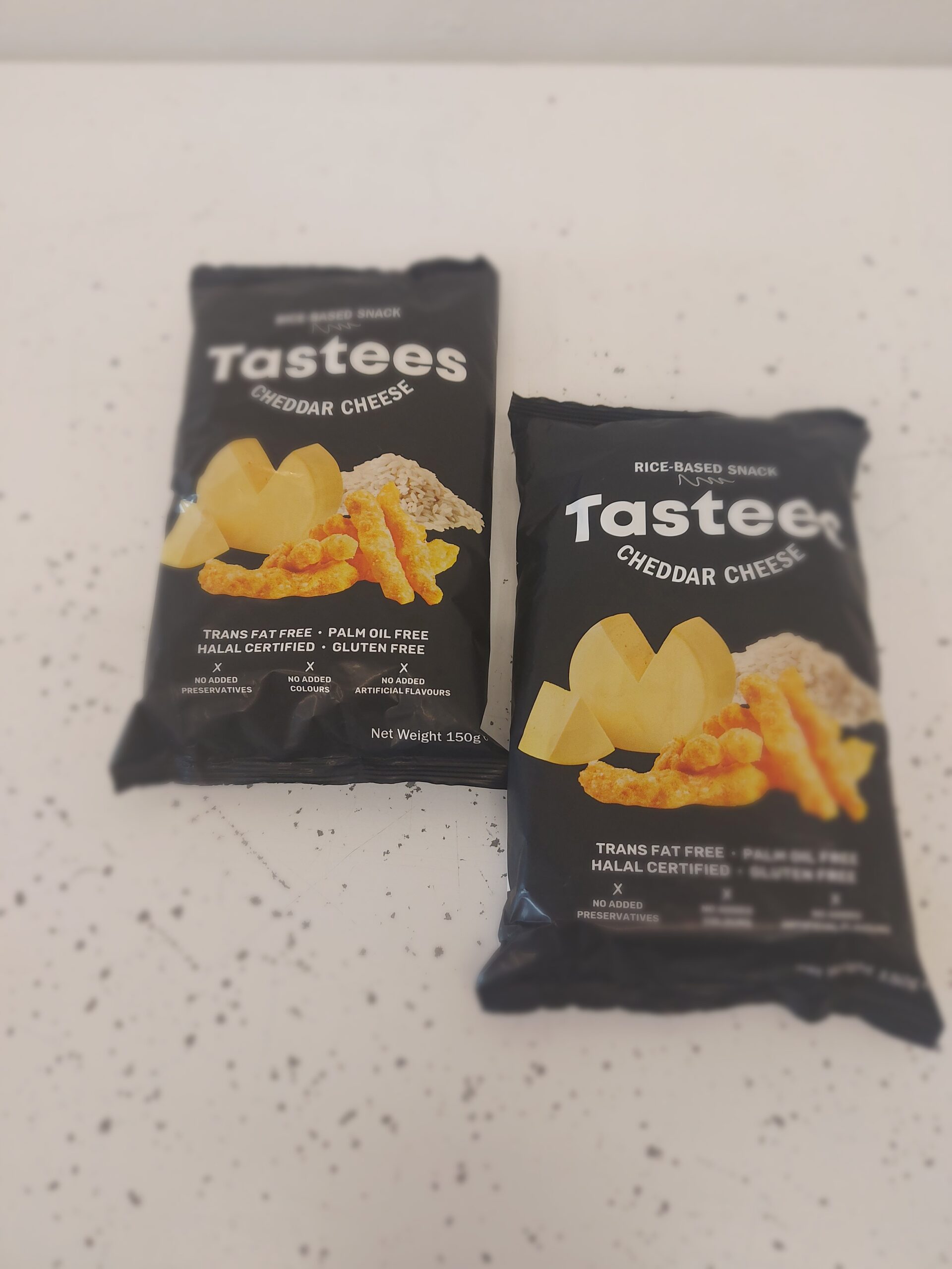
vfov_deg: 71.6
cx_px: 476
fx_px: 880
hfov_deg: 56.8
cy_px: 634
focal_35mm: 24
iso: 64
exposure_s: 1/50
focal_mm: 5.23
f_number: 1.8
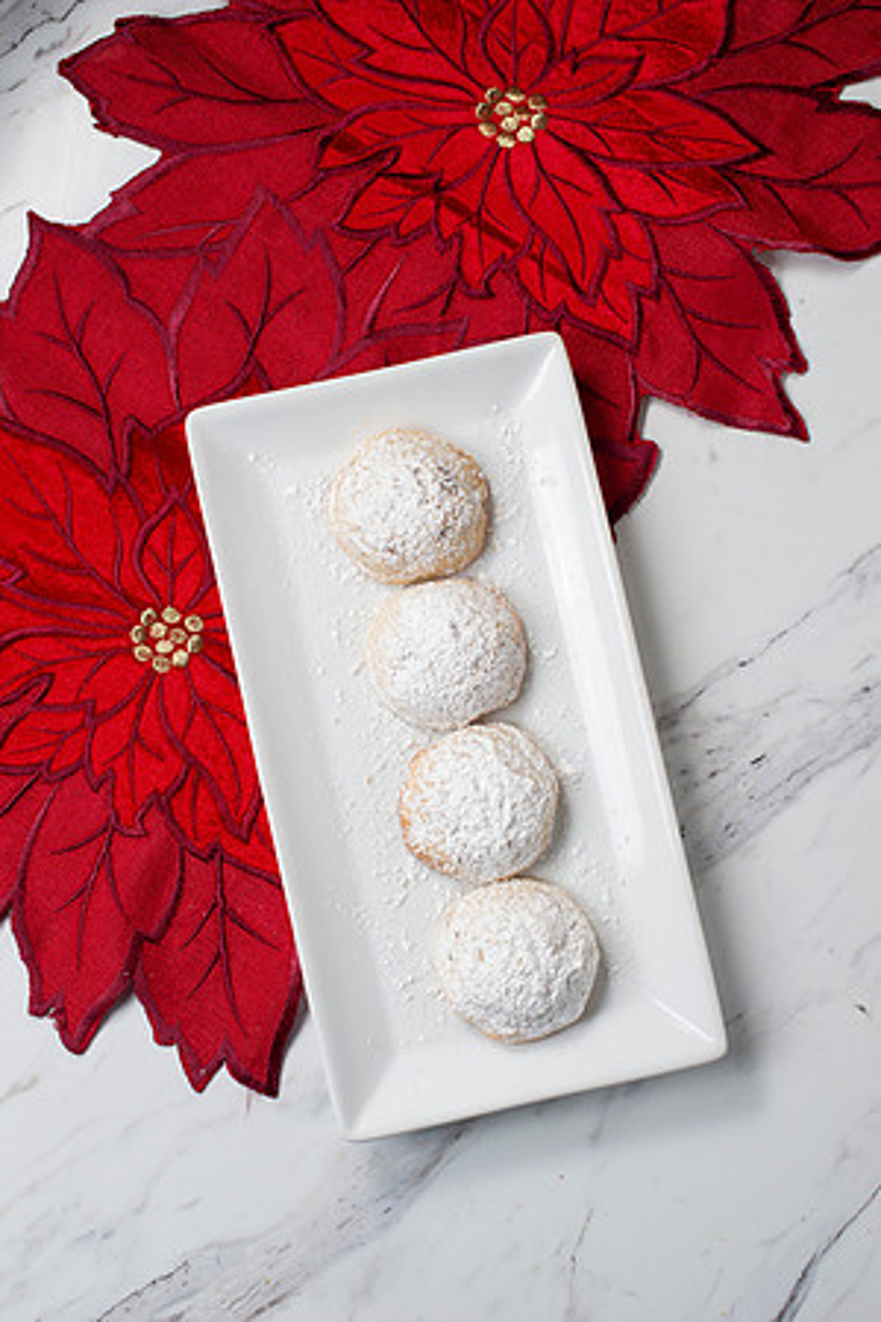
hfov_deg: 27.0
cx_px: 440
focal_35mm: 50
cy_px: 661
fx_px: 1835
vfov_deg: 39.6
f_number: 7.1
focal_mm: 50
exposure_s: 1/200
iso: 200
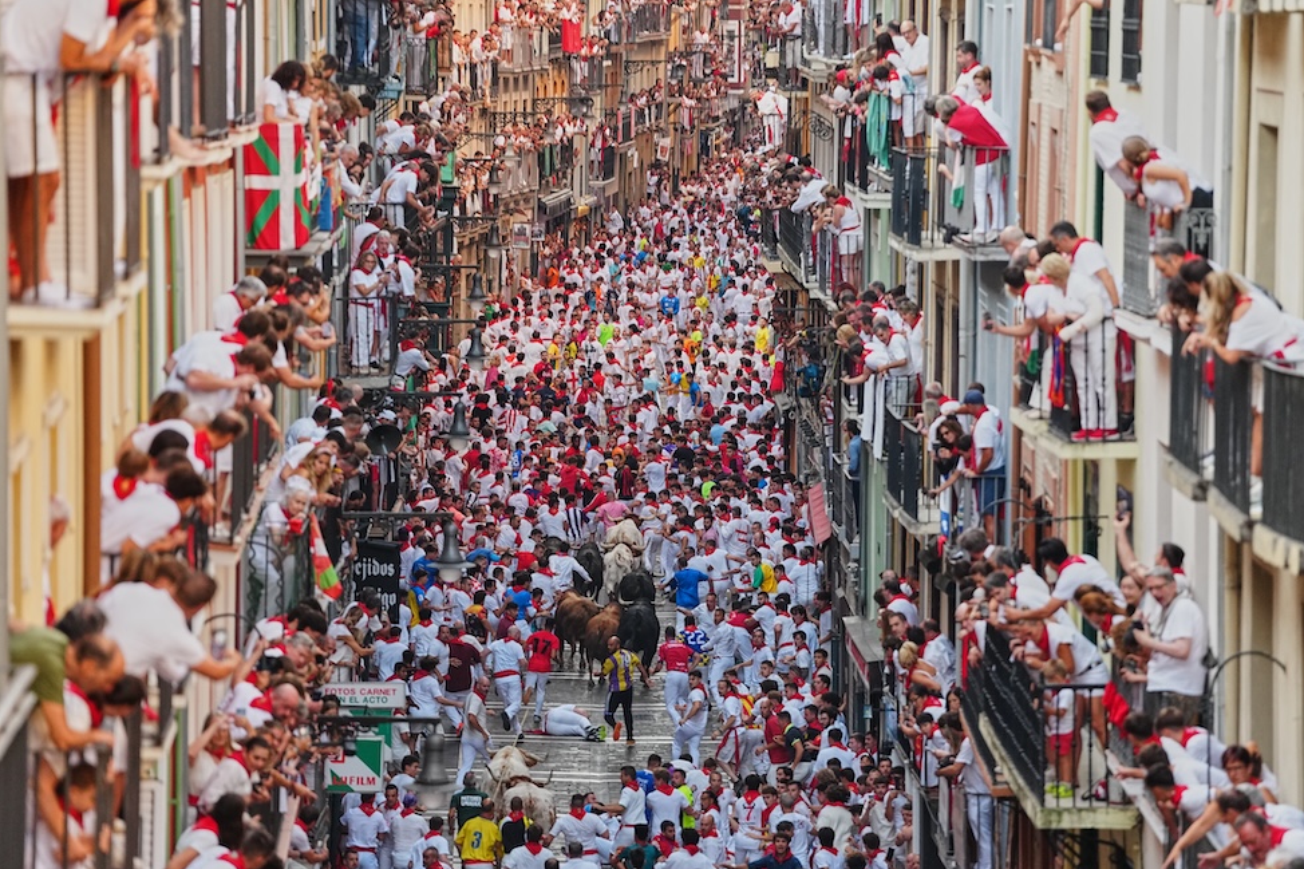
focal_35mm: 164
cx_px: 655
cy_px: 434
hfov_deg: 12.5
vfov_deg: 8.4
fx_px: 5939
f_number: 3.2
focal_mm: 163
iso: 1600
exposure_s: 1/640
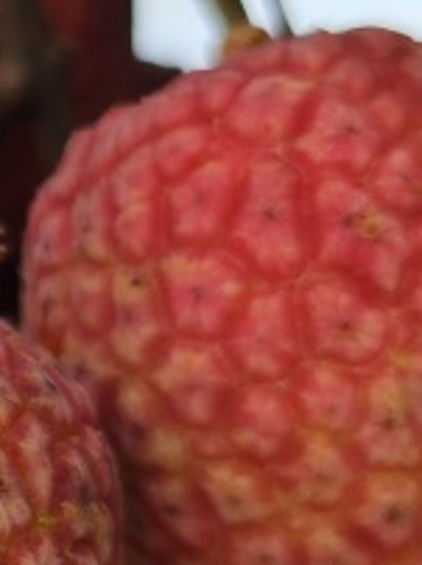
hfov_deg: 10.9
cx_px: -316
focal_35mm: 127
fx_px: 2069
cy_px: 376
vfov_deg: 15.5
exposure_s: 1/646
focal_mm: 5.84
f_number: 1.6
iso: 50
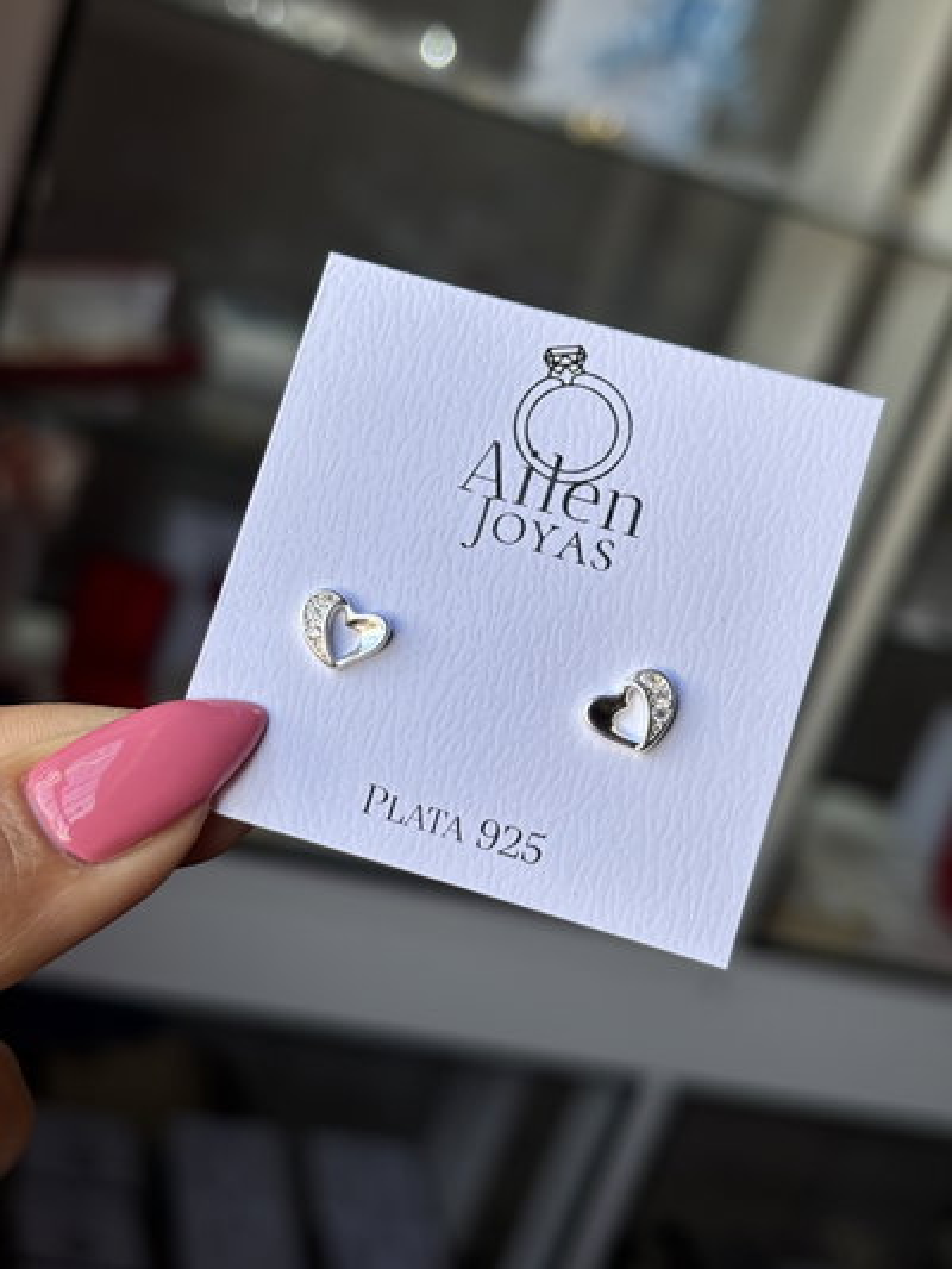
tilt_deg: -17.2
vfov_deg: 36.8
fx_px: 1906
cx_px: 476
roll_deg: -19.2
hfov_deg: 28.0
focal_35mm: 52
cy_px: 634
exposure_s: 1/369
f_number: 1.6
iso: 32
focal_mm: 5.96
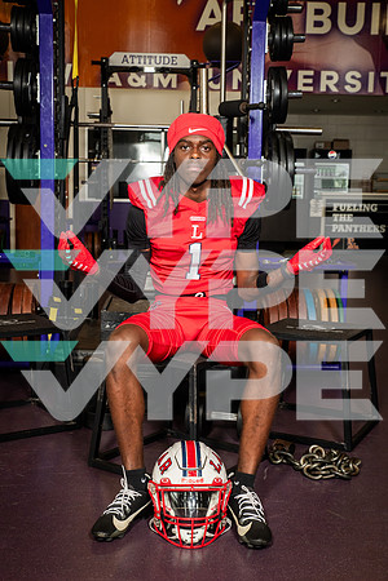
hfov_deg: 28.1
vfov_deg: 41.1
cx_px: 194
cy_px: 290
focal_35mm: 48
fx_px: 776
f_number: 7.1
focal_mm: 48
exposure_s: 1/250
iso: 800
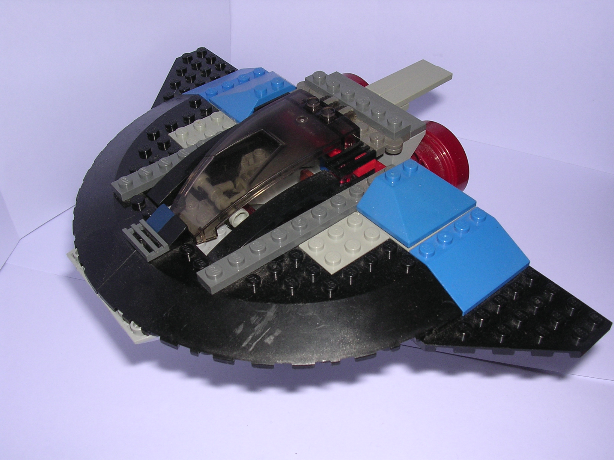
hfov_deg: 49.0
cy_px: 230
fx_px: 674
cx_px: 307
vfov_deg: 37.7
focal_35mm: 38
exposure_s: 1/60.1
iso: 100
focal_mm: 5.8
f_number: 5.6
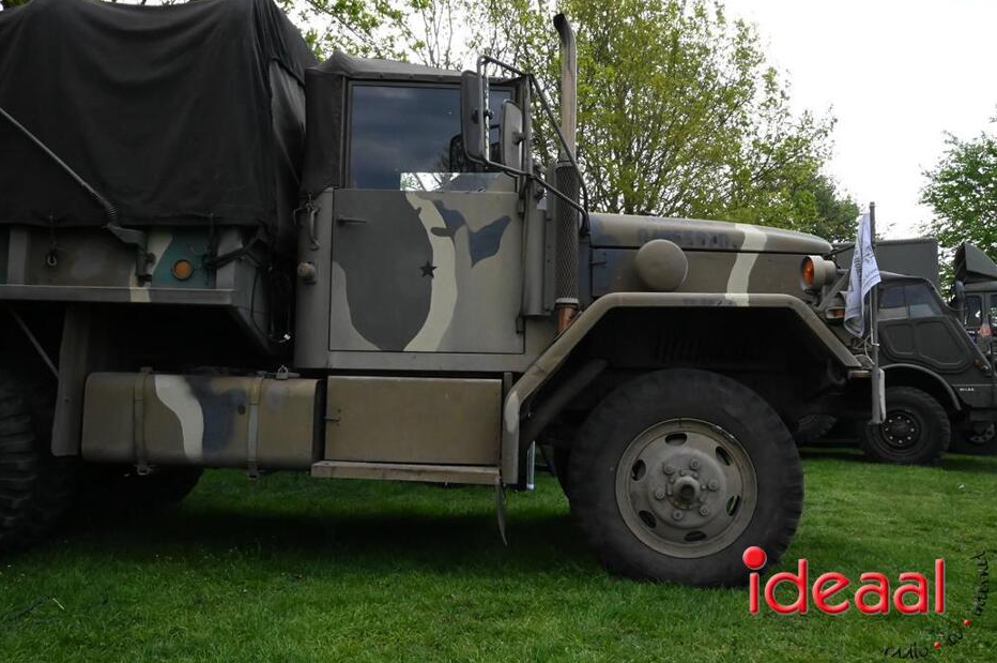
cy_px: 313
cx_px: 469
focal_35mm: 33
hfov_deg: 57.2
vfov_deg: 39.9
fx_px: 913
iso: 12800
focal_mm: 31
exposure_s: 1/1600
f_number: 20
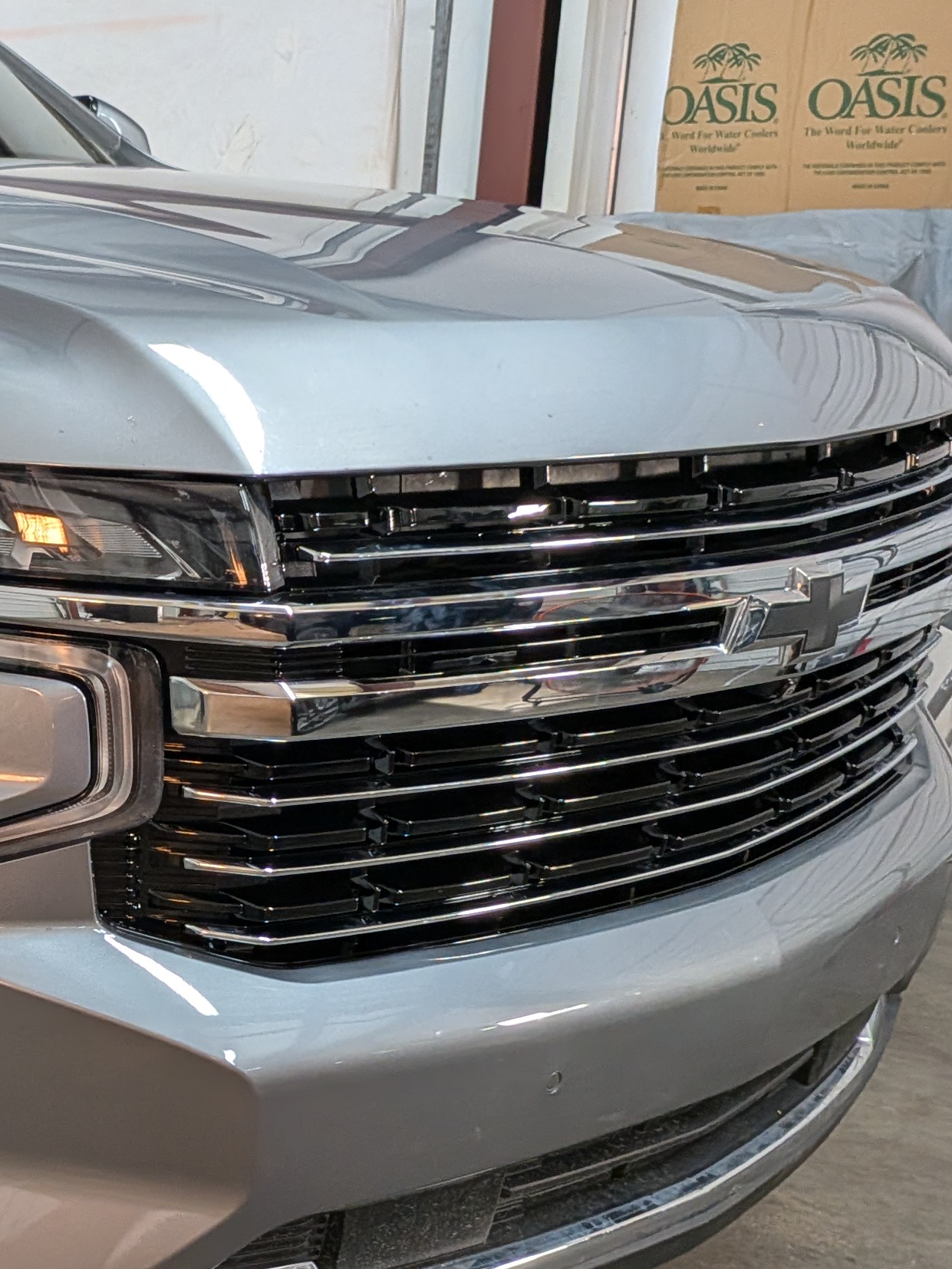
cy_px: 843
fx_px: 2127
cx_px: -315
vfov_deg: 33.0
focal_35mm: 58
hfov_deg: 22.4
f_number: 1.7
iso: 389
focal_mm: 4.53
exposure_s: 1/120
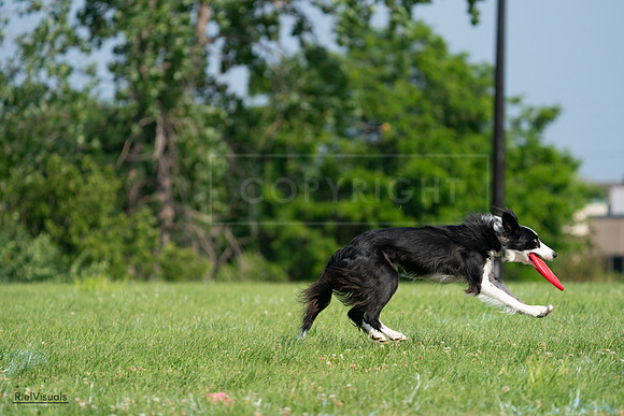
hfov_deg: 7.3
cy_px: 208
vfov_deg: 4.8
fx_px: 4924
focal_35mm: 284
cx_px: 312
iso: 1000
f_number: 5.6
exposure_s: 1/4000
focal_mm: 284
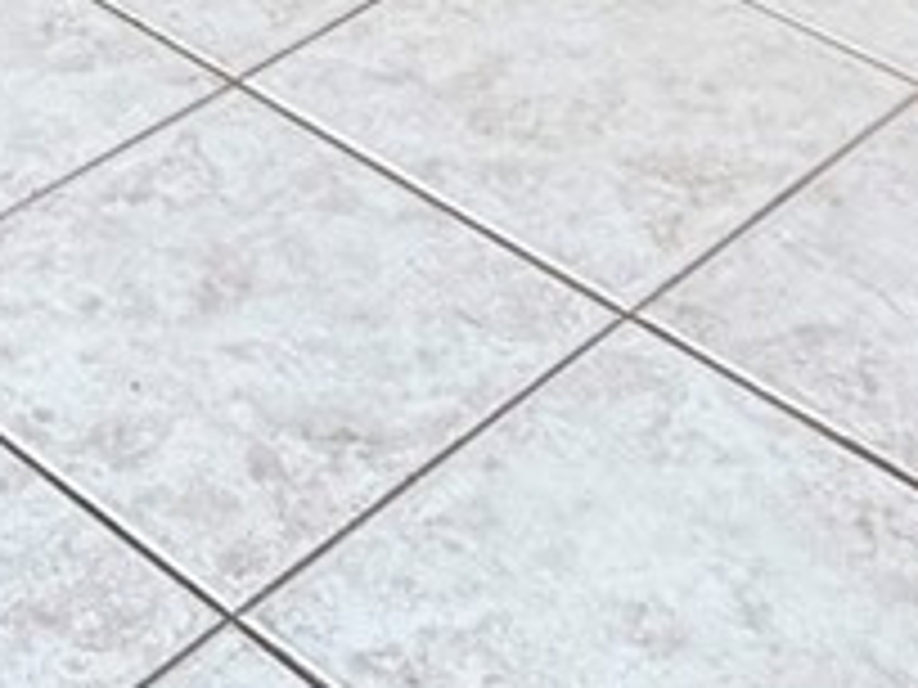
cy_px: -1484
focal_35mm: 110
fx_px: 2917
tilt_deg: -2.7
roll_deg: -0.7
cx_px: 333
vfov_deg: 9.7
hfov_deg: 17.9
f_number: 2.2
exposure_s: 1/120
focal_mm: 2.22
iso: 80
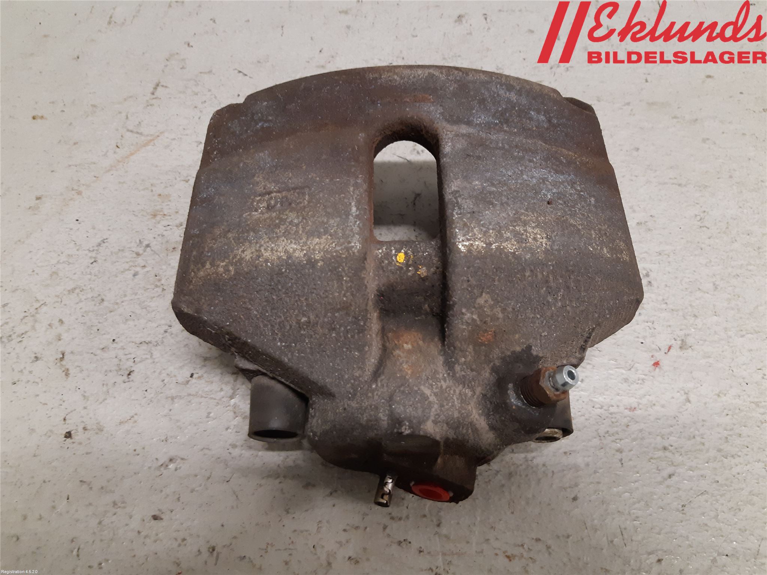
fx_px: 576
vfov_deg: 53.1
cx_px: 384
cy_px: 288
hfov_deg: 67.3
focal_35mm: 26
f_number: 1.7
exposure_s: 1/50
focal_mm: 3.93
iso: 200
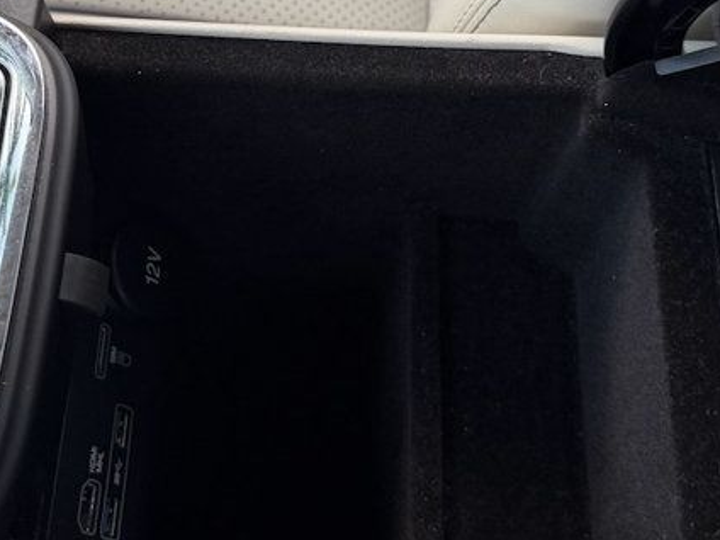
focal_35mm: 58
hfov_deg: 33.1
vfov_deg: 25.1
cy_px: 190
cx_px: 290
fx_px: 1206
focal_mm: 6.76
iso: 250
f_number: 1.78
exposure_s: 1/117
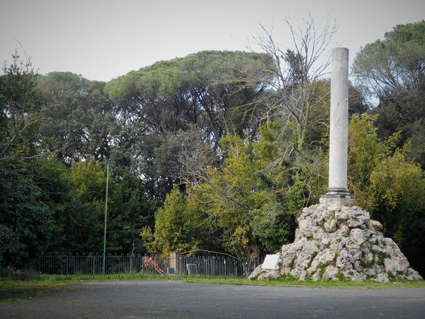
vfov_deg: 22.3
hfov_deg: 29.4
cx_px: 212
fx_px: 810
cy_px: 160
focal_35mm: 66
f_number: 5.3
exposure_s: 1/80
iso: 80
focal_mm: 11.6
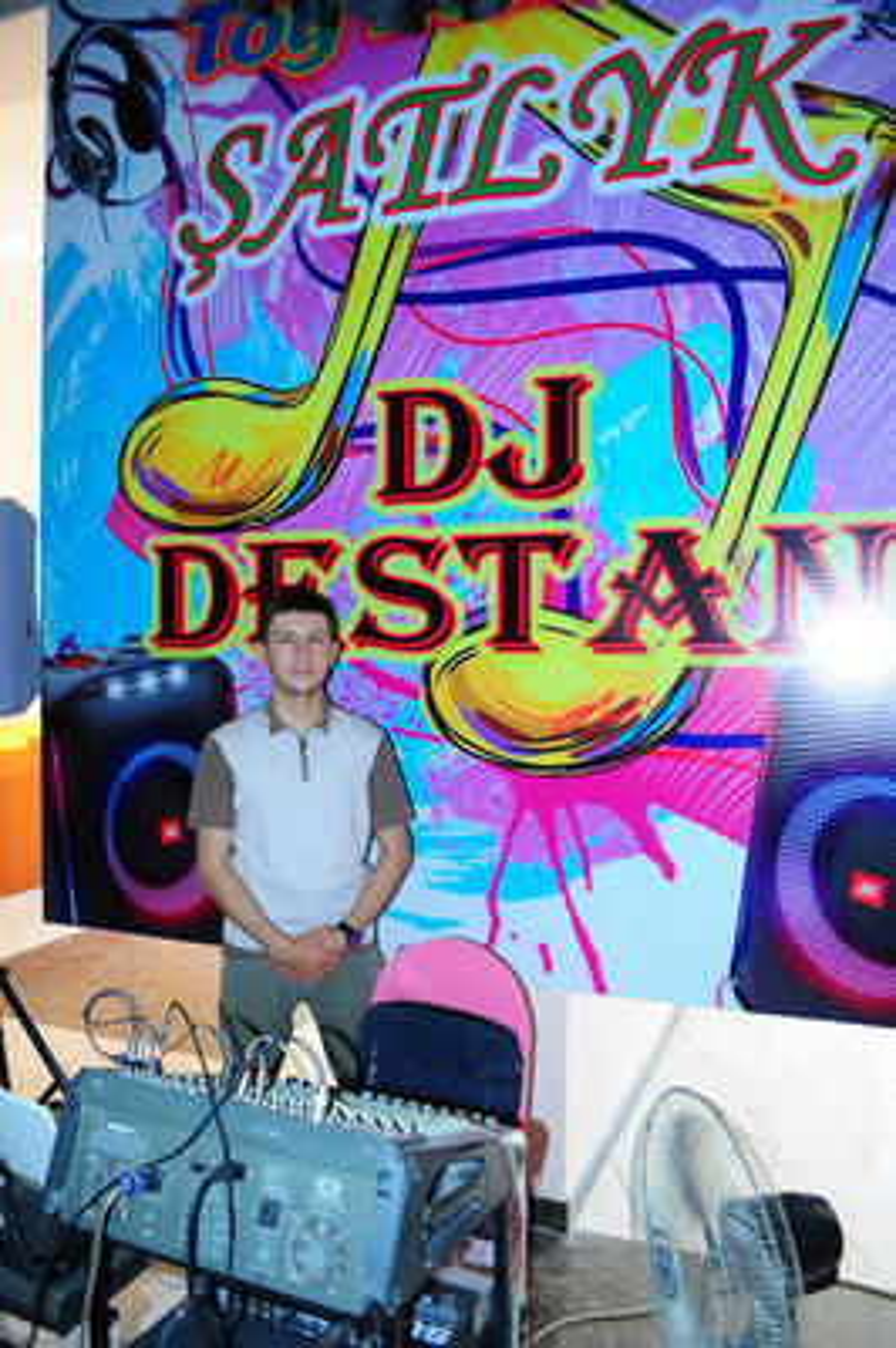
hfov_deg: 47.9
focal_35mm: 27
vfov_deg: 67.4
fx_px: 1010
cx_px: 448
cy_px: 674
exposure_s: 1/100
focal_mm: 18
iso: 200
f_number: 3.5
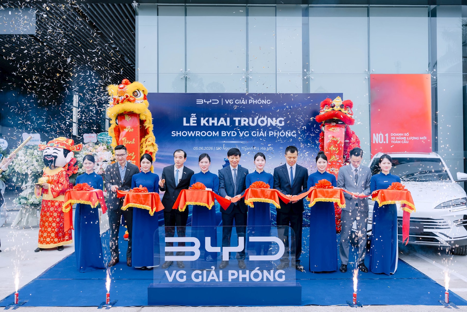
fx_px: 410
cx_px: 234
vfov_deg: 41.6
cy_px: 156
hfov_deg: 59.3
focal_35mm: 32
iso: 200
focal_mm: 31.6
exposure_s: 1/400
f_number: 4.5
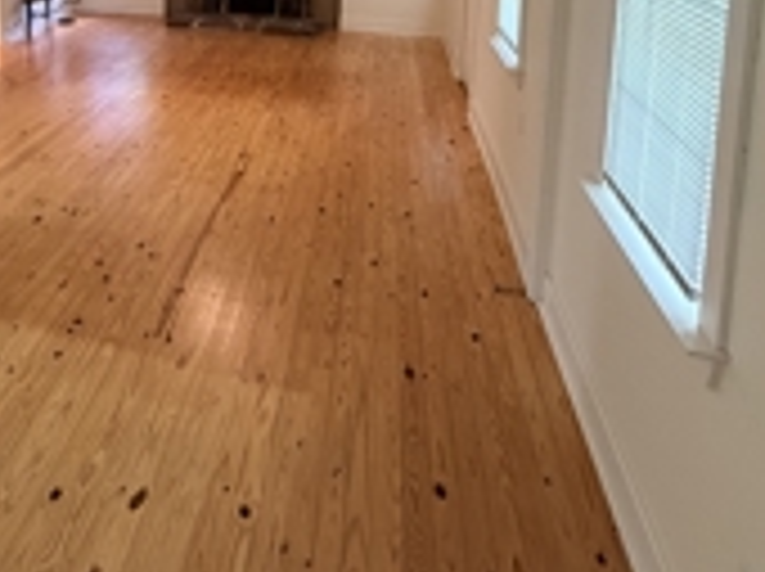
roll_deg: +0.6
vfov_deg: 37.4
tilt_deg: -8.7
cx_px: 158
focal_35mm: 33
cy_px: -23
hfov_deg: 52.0
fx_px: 728
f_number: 2.2
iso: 500
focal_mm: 2.22
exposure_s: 1/60
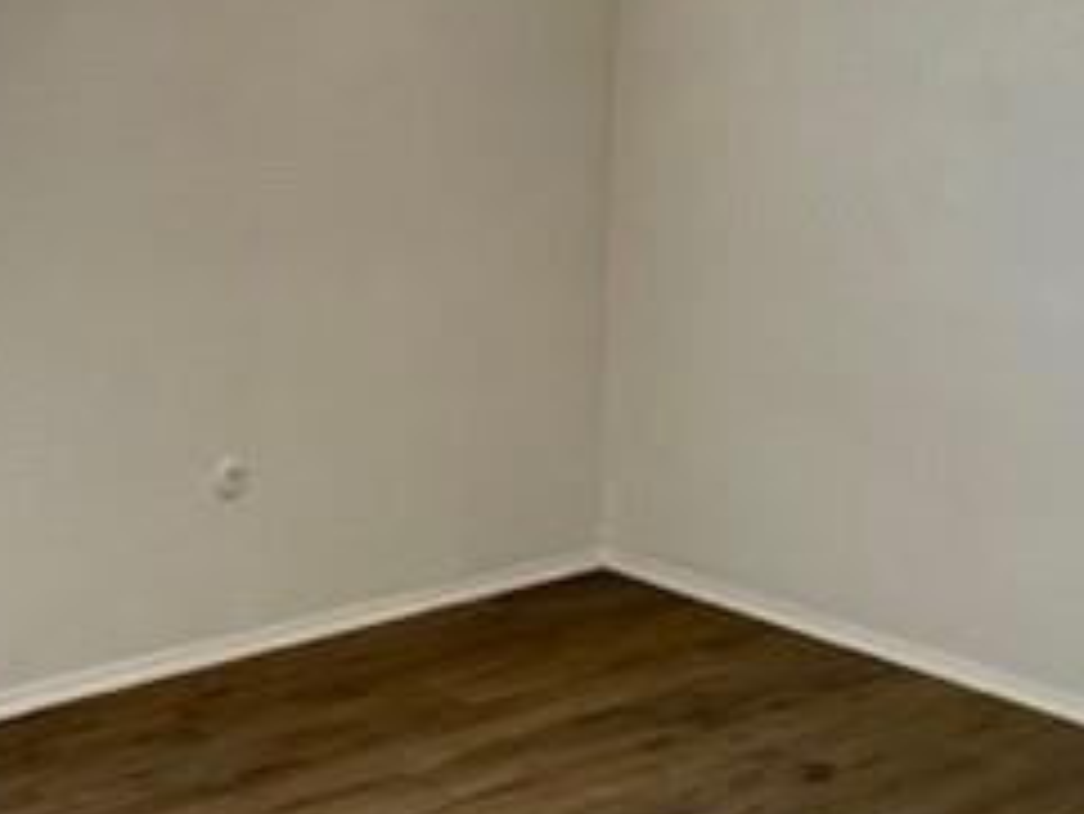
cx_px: 225
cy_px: 85
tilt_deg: -4.9
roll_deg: -1.3
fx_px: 2162
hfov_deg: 27.6
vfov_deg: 20.9
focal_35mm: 69
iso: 40
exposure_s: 1/120
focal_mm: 5.1
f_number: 1.6
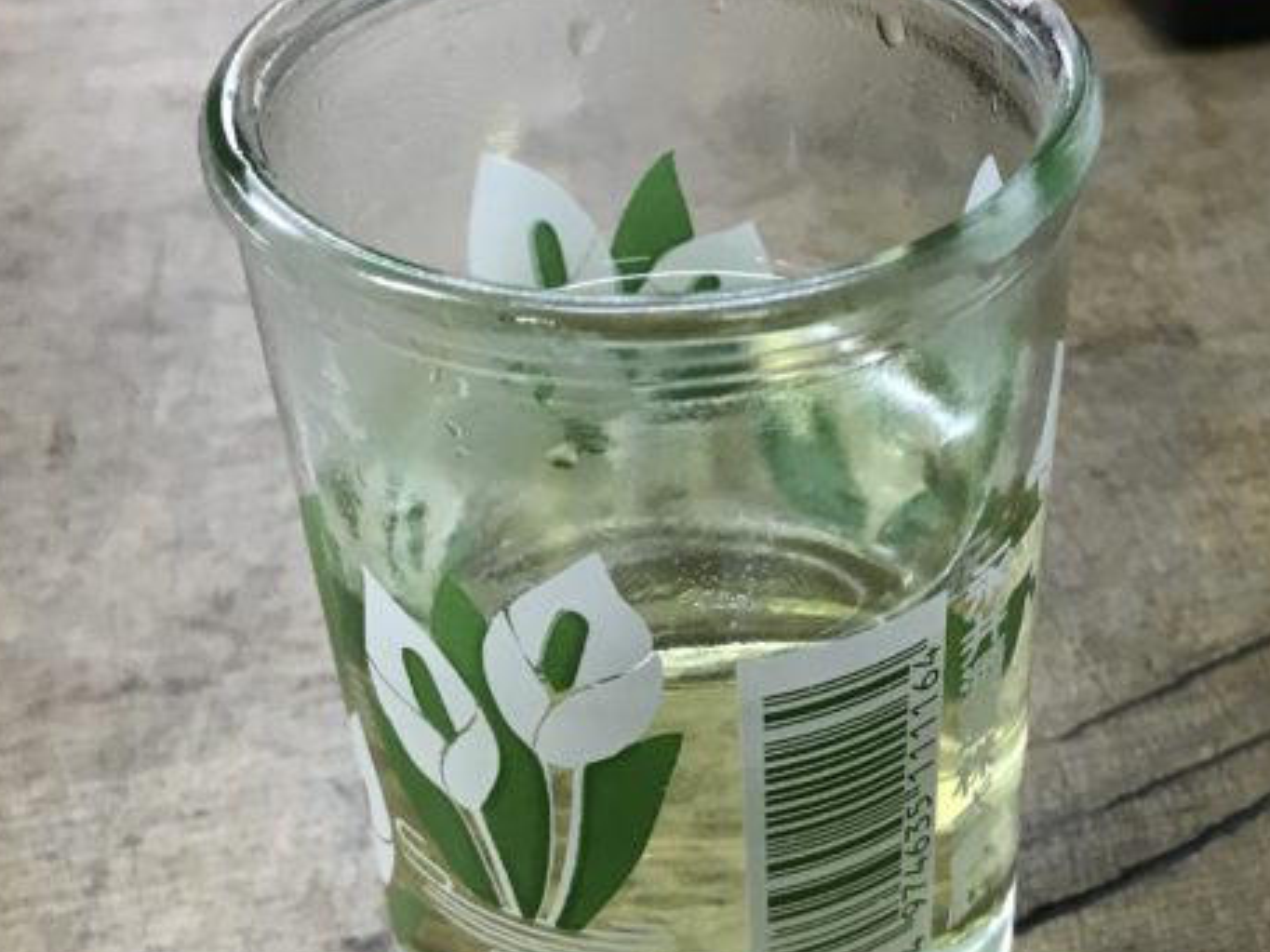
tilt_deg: -41.0
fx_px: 2311
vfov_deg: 23.3
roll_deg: -0.5
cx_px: 854
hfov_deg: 30.5
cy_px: 547
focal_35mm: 63
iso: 50
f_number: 1.8
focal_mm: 3.99
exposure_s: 1/17
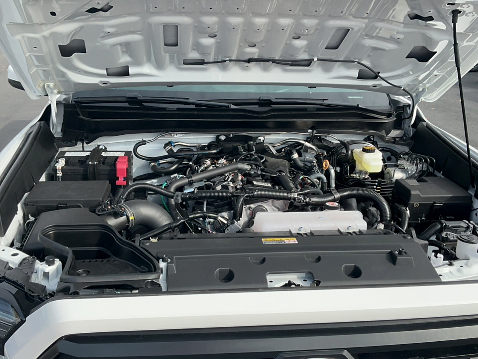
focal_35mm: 30
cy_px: 180
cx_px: 239
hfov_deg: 60.0
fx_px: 414
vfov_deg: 46.8
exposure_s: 1/997
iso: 32
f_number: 1.8
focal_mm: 3
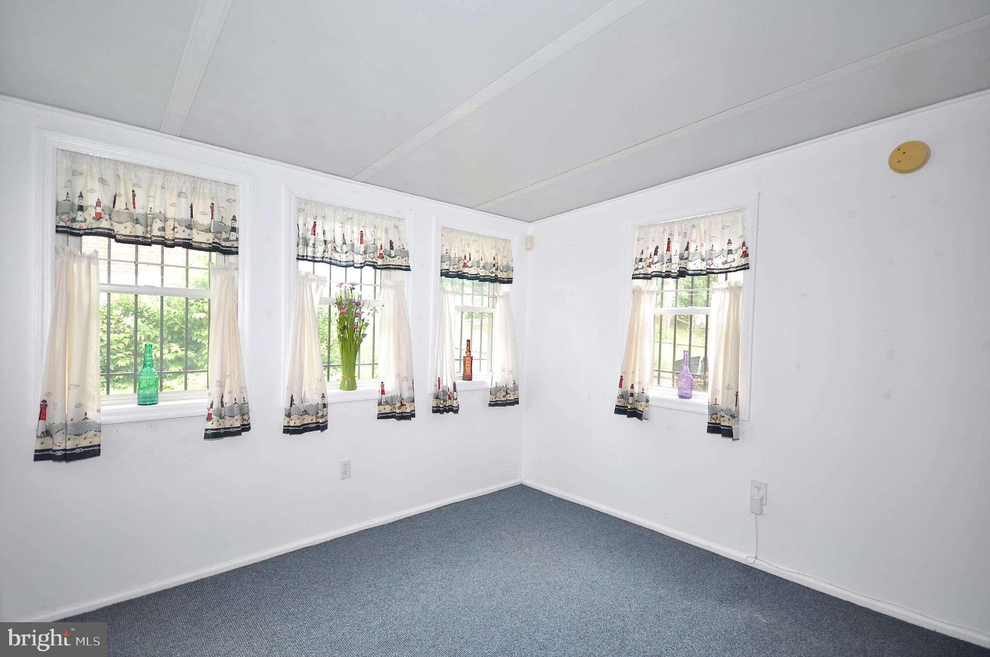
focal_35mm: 16
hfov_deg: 95.1
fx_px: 453
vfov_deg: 71.9
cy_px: 328
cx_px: 495
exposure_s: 1/60
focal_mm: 11
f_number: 5
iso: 400
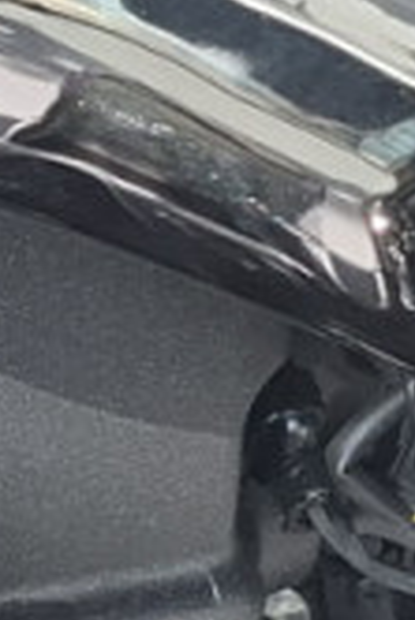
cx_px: -1133
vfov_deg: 8.9
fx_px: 3969
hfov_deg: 5.4
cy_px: 86
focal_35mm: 230
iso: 64
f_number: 1.8
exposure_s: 1/100
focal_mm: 5.54
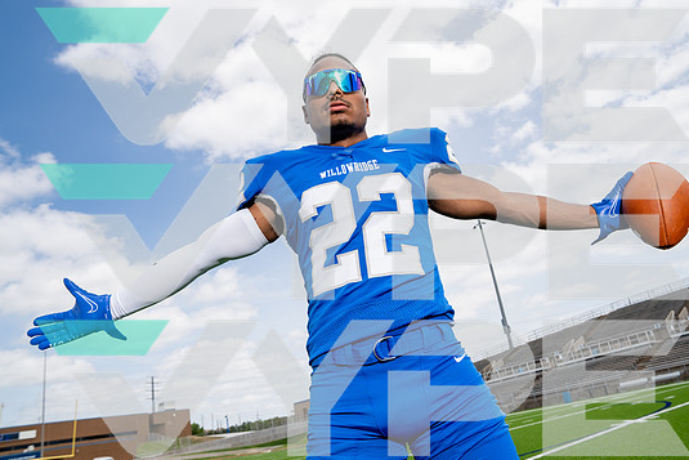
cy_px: 233
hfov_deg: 69.3
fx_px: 498
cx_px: 367
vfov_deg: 49.6
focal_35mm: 26
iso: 100
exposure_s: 1/250
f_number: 7.1
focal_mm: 24
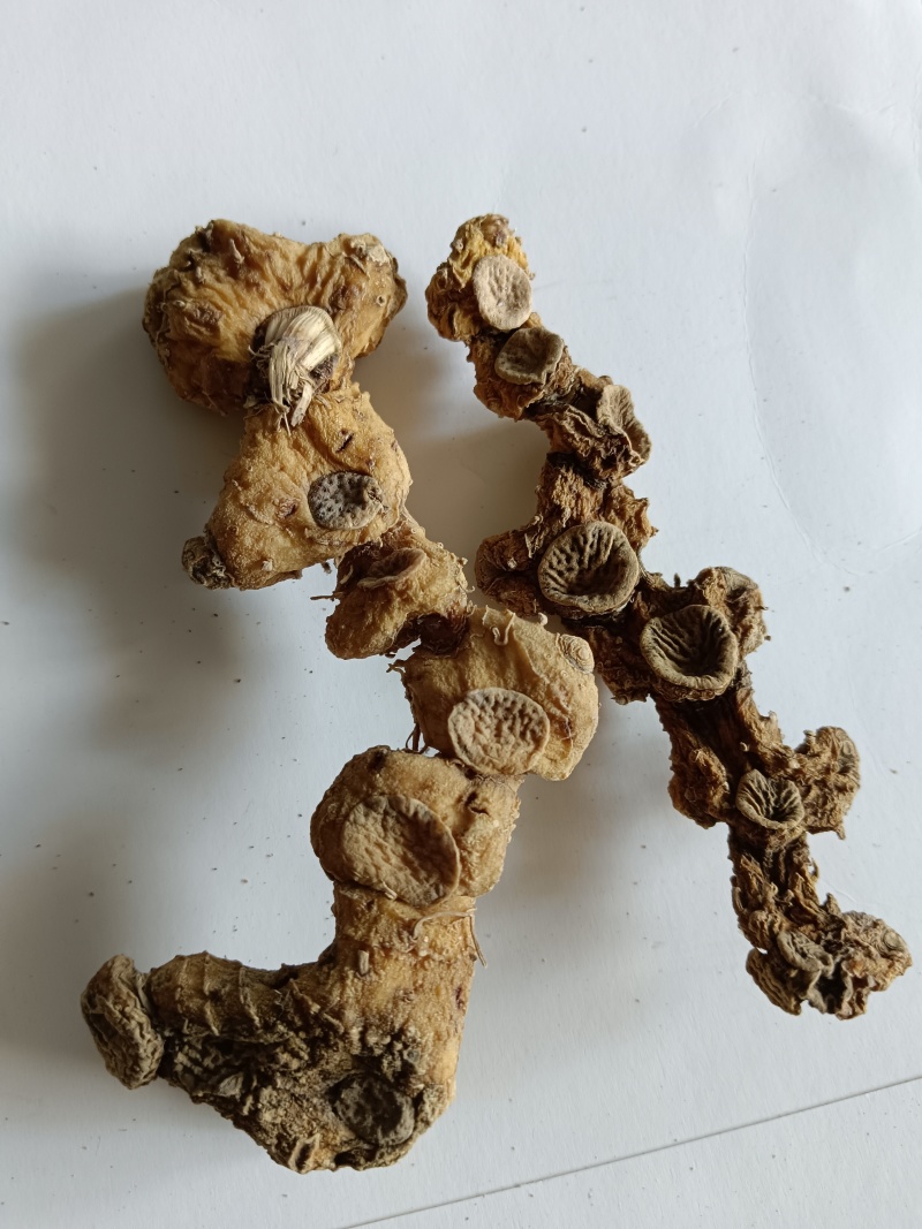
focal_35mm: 26
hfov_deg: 53.1
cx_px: 461
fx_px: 924
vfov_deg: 67.3
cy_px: 614
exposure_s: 1/50
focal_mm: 4.05
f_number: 1.8
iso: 512
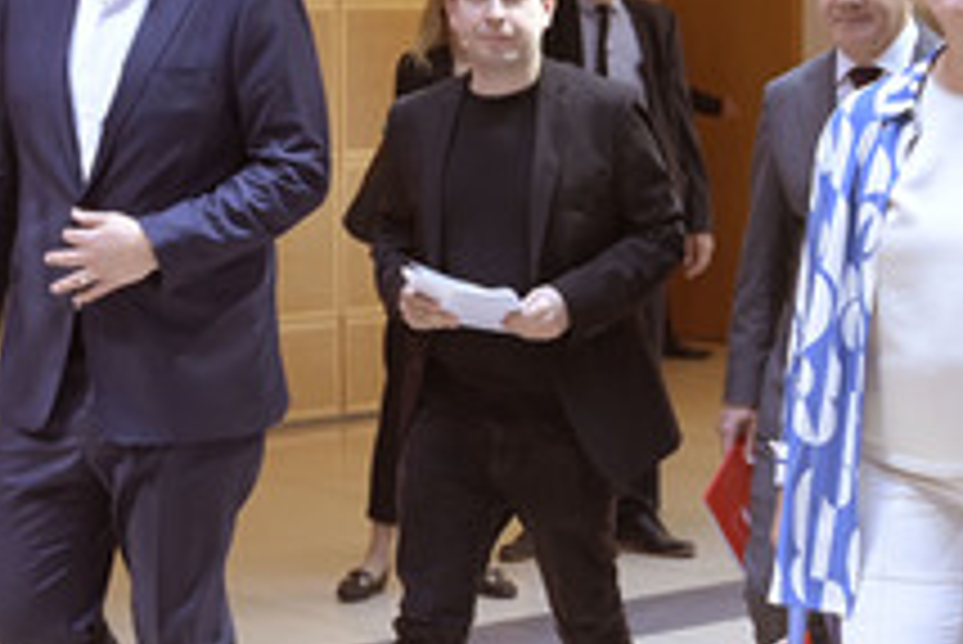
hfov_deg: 16.8
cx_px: 511
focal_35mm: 122
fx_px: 3266
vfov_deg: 11.3
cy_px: 383
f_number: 5
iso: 1600
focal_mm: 58
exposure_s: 1/500
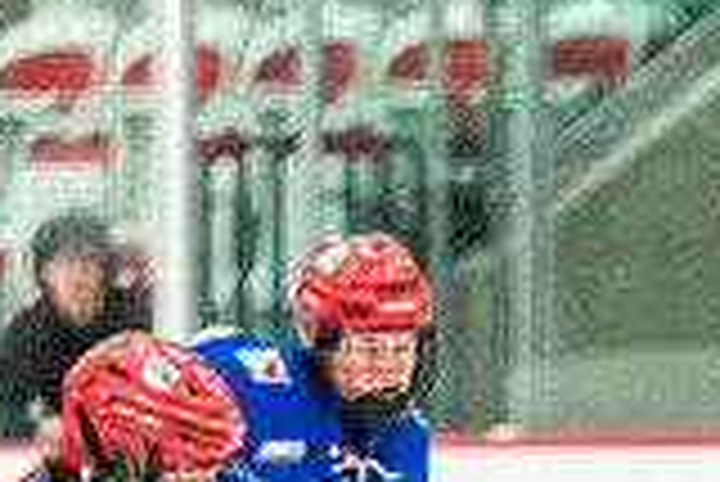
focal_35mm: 877
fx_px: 17556
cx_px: 926
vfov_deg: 1.6
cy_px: 993
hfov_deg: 2.3
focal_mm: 187
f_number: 2.8
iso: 3200
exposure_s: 1/1000
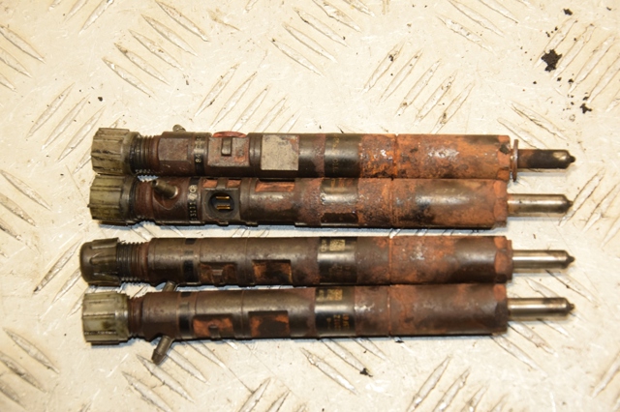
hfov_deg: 23.4
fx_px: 1497
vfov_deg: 15.7
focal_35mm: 87
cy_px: 206
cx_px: 310
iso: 800
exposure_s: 1/200
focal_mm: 58
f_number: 5.6
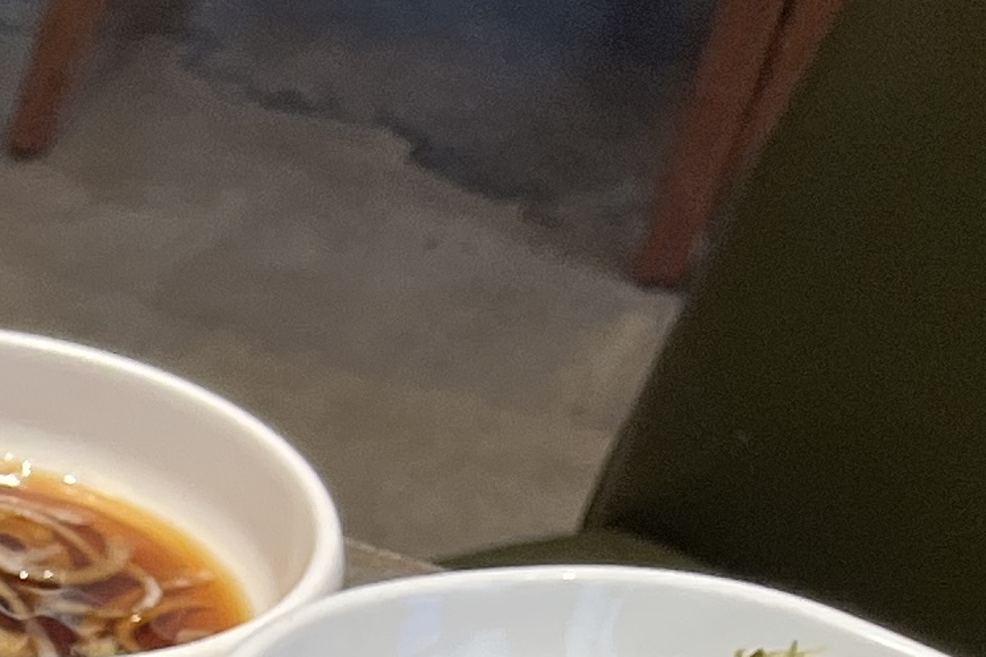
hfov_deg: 11.4
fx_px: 3998
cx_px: -1443
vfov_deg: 8.1
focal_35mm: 146
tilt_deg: -46.2
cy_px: 1959
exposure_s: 1/120
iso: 80
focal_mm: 5.1
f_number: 1.6
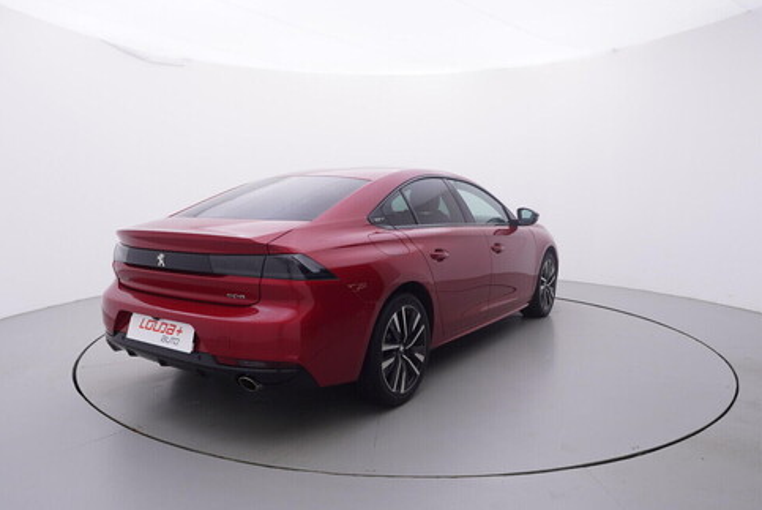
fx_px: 542
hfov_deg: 70.2
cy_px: 260
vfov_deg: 50.4
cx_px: 354
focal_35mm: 26
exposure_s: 1/80
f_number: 5
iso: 200
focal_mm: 15
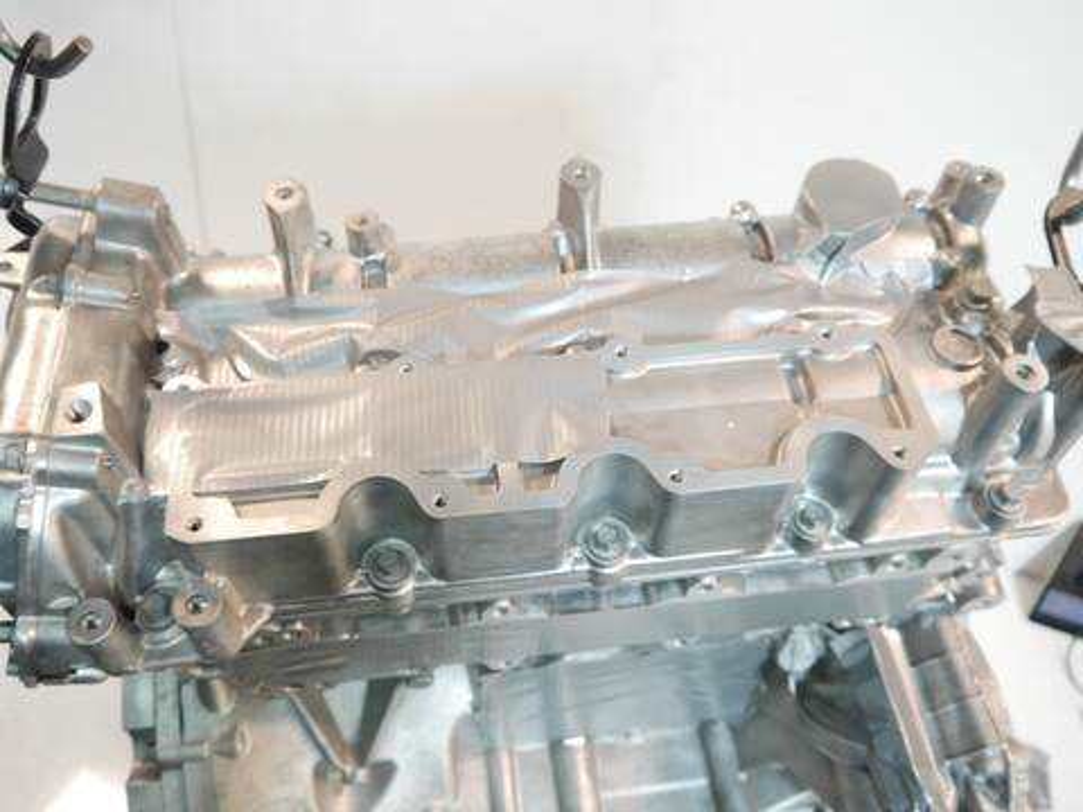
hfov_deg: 63.4
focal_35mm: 28
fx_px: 876
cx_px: 542
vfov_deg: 49.7
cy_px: 406
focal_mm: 14
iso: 800
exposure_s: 1/125
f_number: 3.5
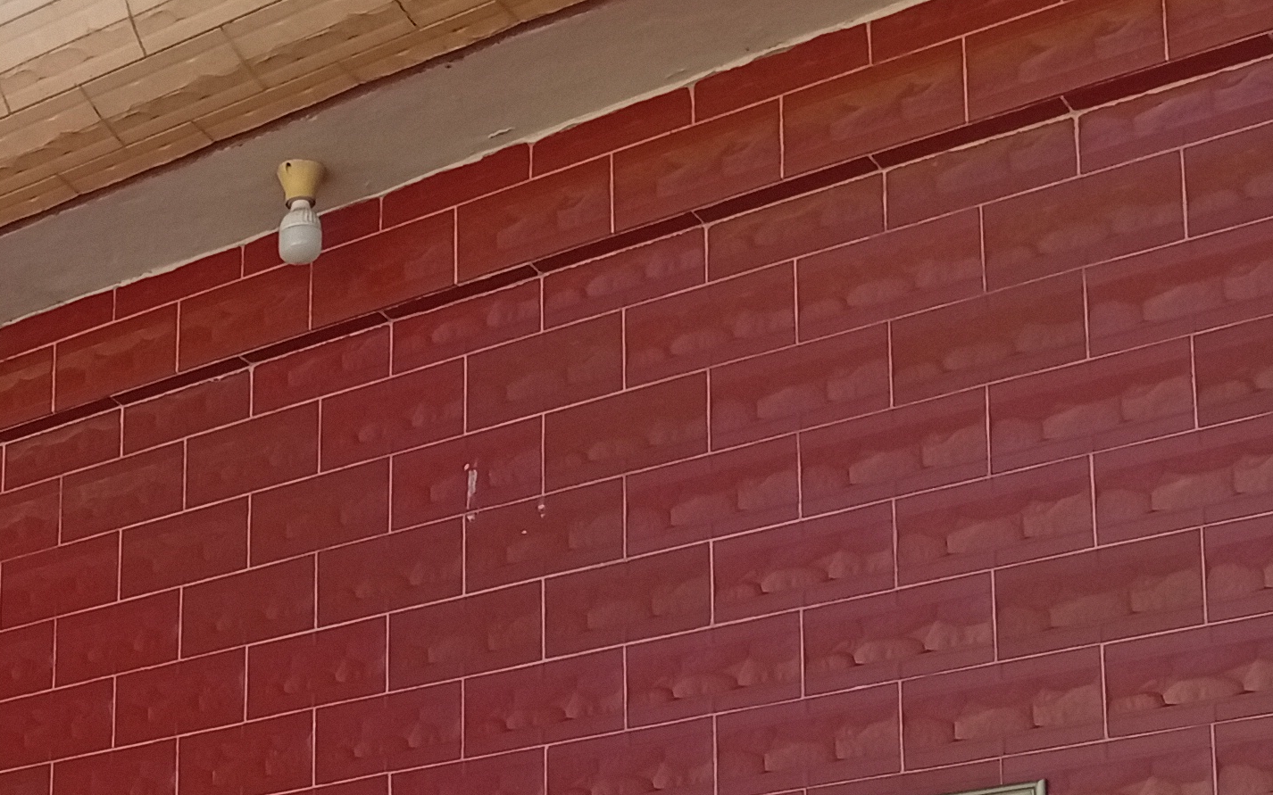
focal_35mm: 82
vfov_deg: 15.2
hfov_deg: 22.0
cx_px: -487
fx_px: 2845
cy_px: 1005
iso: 51
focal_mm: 3.84
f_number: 1.8
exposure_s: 1/304
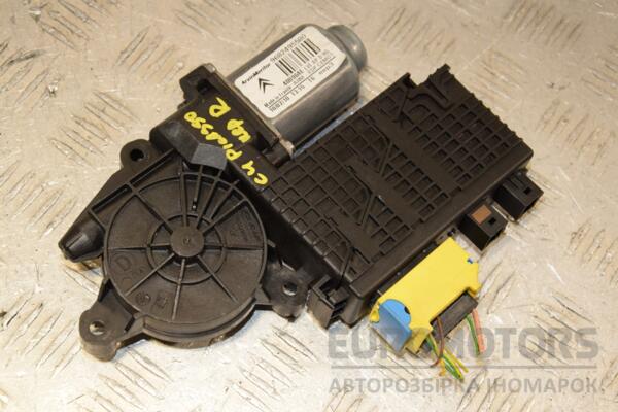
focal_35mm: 72
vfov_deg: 18.9
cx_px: 309
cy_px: 206
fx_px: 1236
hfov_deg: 28.1
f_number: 6.3
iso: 800
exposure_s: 1/200
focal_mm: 48
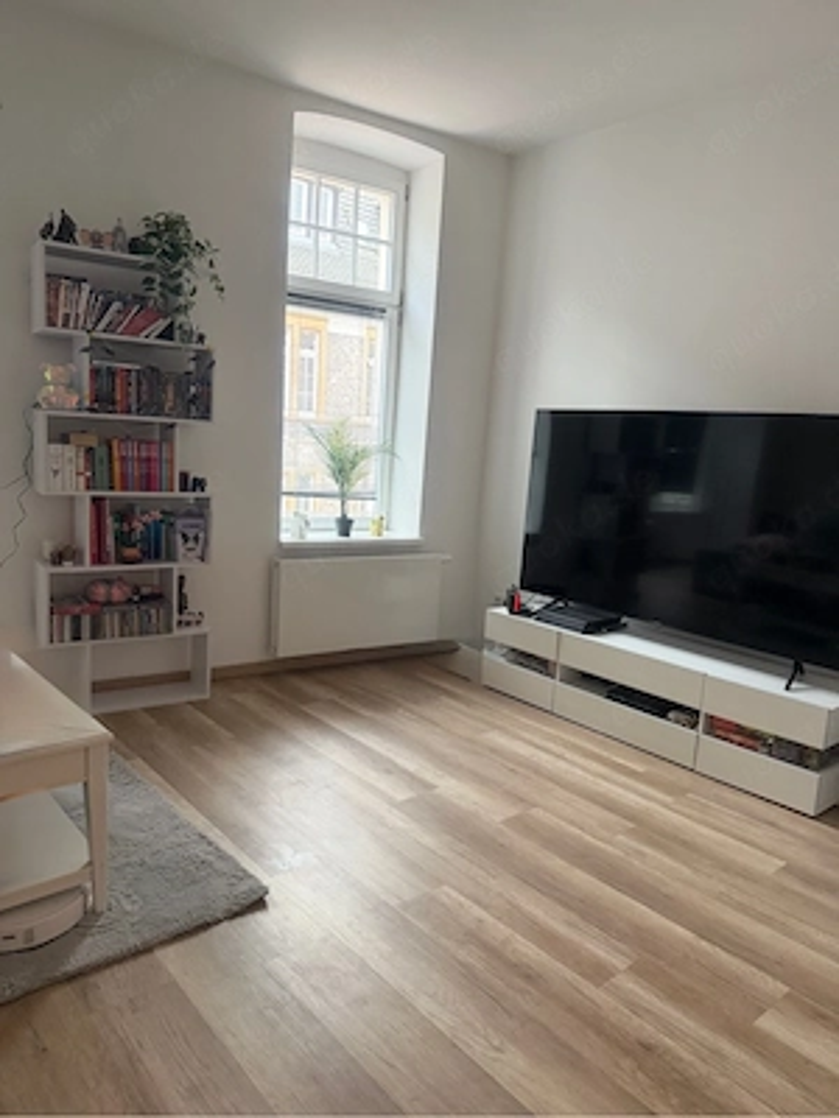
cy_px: 559
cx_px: 420
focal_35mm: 24
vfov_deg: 71.6
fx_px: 776
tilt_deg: -9.2
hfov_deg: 56.8
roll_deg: -4.9
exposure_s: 1/60
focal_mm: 6.76
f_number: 1.78
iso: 320
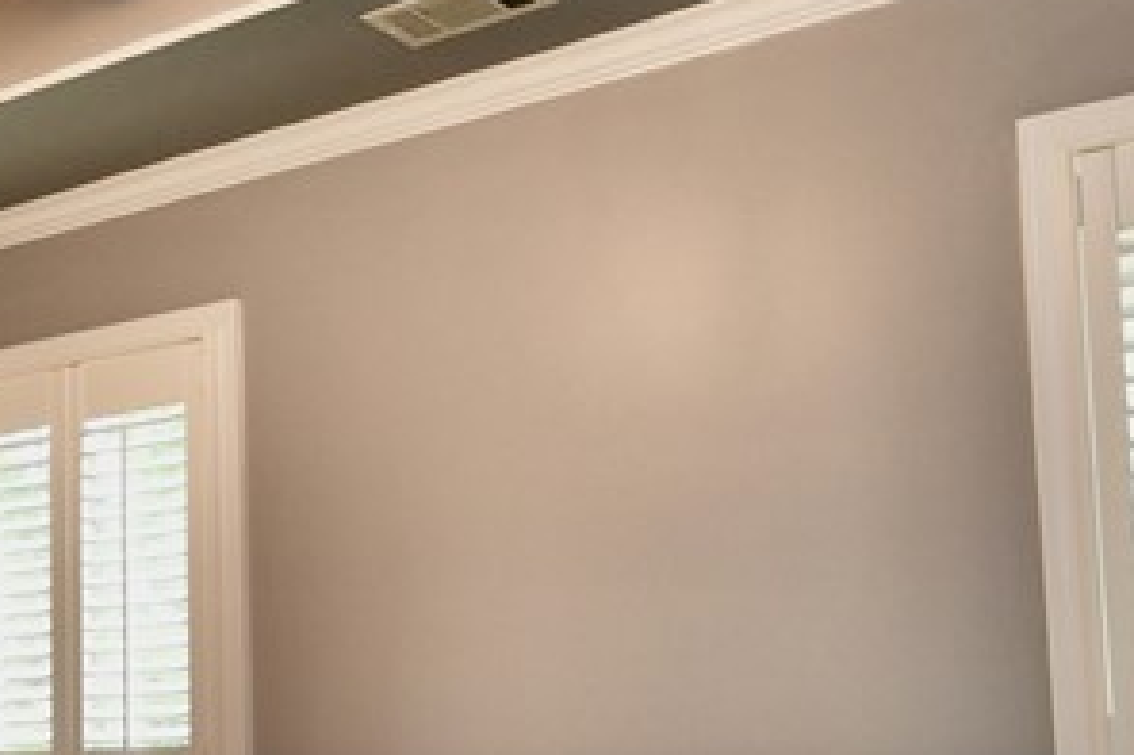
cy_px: 594
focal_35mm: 55
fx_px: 1731
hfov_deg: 34.1
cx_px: 92
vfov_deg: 24.2
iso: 320
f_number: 4
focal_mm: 10
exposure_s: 1/60
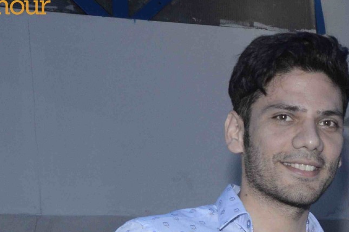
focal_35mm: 147
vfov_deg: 9.0
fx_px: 1424
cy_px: 376
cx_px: 459
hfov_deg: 13.4
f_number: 9
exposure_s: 1/160
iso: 800
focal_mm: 28
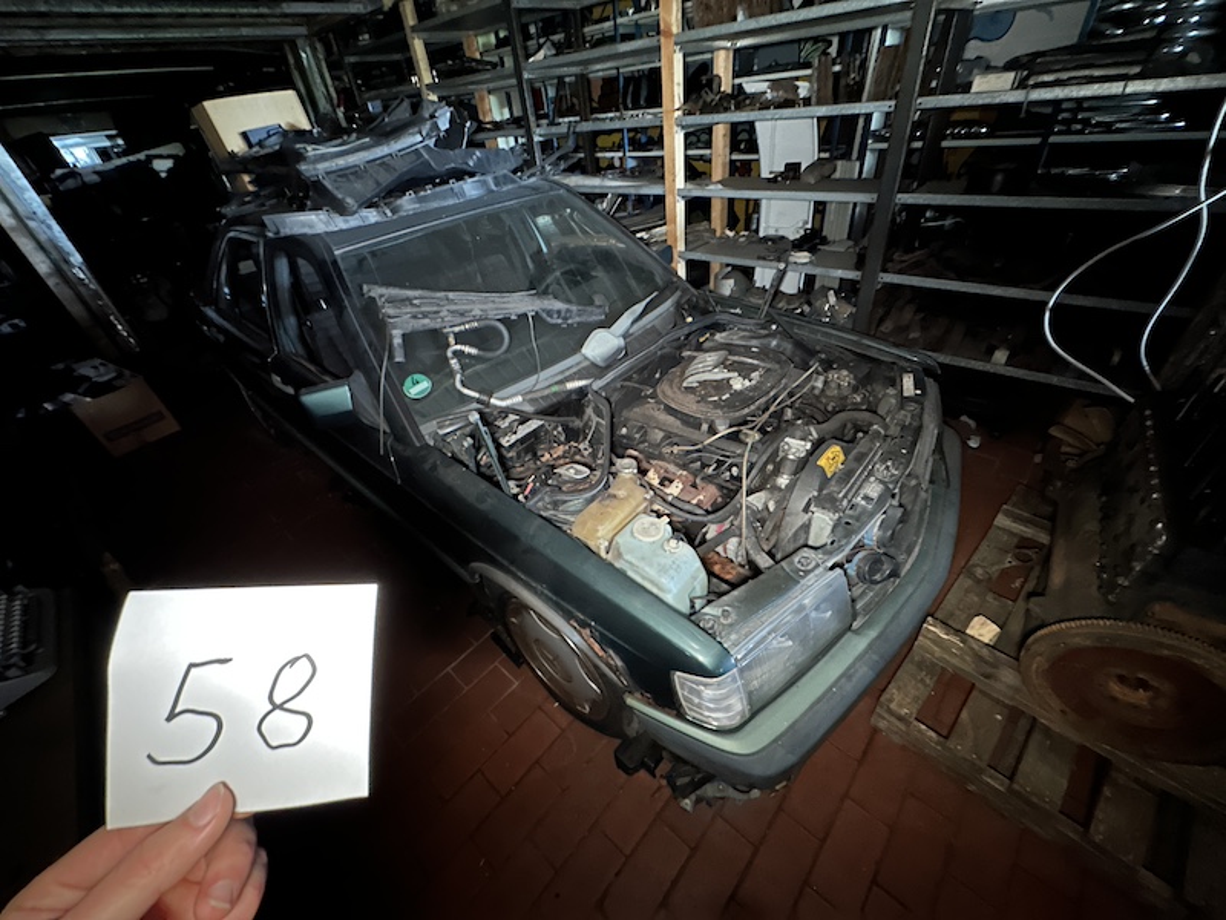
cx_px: 613
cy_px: 460
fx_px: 496
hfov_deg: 102.1
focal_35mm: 14
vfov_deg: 85.7
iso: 1250
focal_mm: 2.22
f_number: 2.2
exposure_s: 1/8
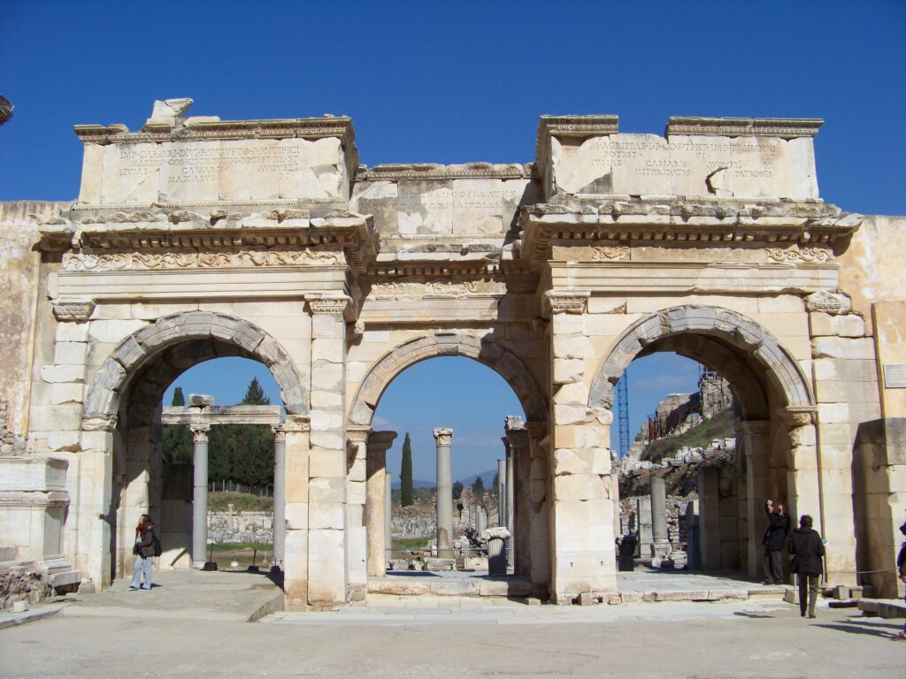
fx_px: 942
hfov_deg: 51.4
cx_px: 453
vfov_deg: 39.7
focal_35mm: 36
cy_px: 340
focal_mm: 5.85
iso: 71
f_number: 4
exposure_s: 1/1250
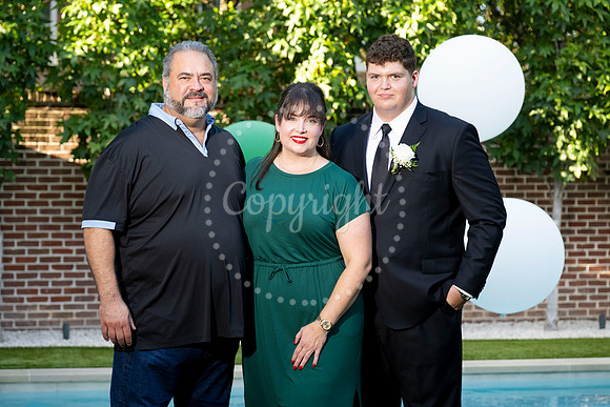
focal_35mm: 91
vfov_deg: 15.0
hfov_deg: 22.4
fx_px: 1541
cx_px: 305
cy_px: 204
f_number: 4.5
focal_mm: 89
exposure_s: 1/200
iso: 400
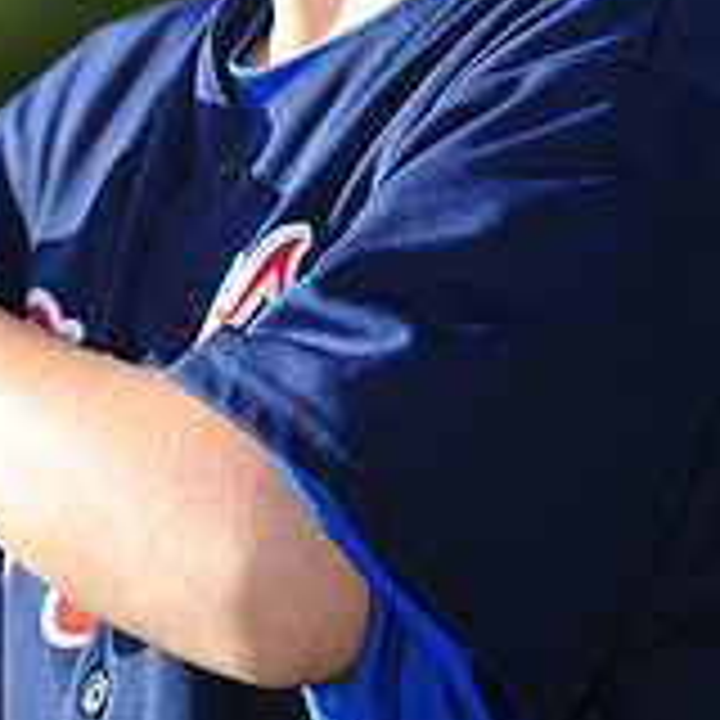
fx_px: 14496
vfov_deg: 2.8
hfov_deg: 2.8
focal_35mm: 616
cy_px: -459
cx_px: 117
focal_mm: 200
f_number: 4.5
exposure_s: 1/800
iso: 200
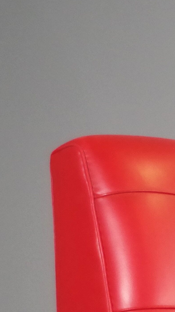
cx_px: 512
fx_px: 1444
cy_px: 421
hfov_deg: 6.4
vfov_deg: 11.9
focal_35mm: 175
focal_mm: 26.25
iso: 1600
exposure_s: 1/60
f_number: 4
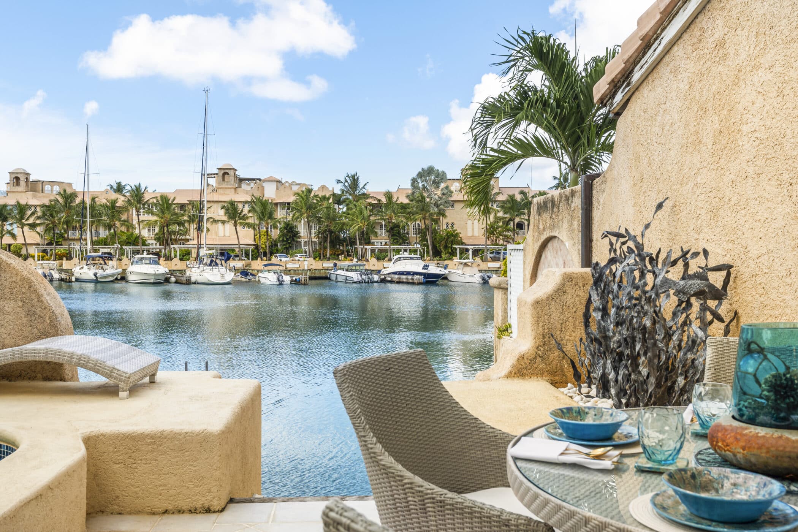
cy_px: 266
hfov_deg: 57.2
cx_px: 399
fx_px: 731
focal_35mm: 33
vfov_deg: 40.0
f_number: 8
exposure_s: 1/200
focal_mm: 22.1
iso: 100
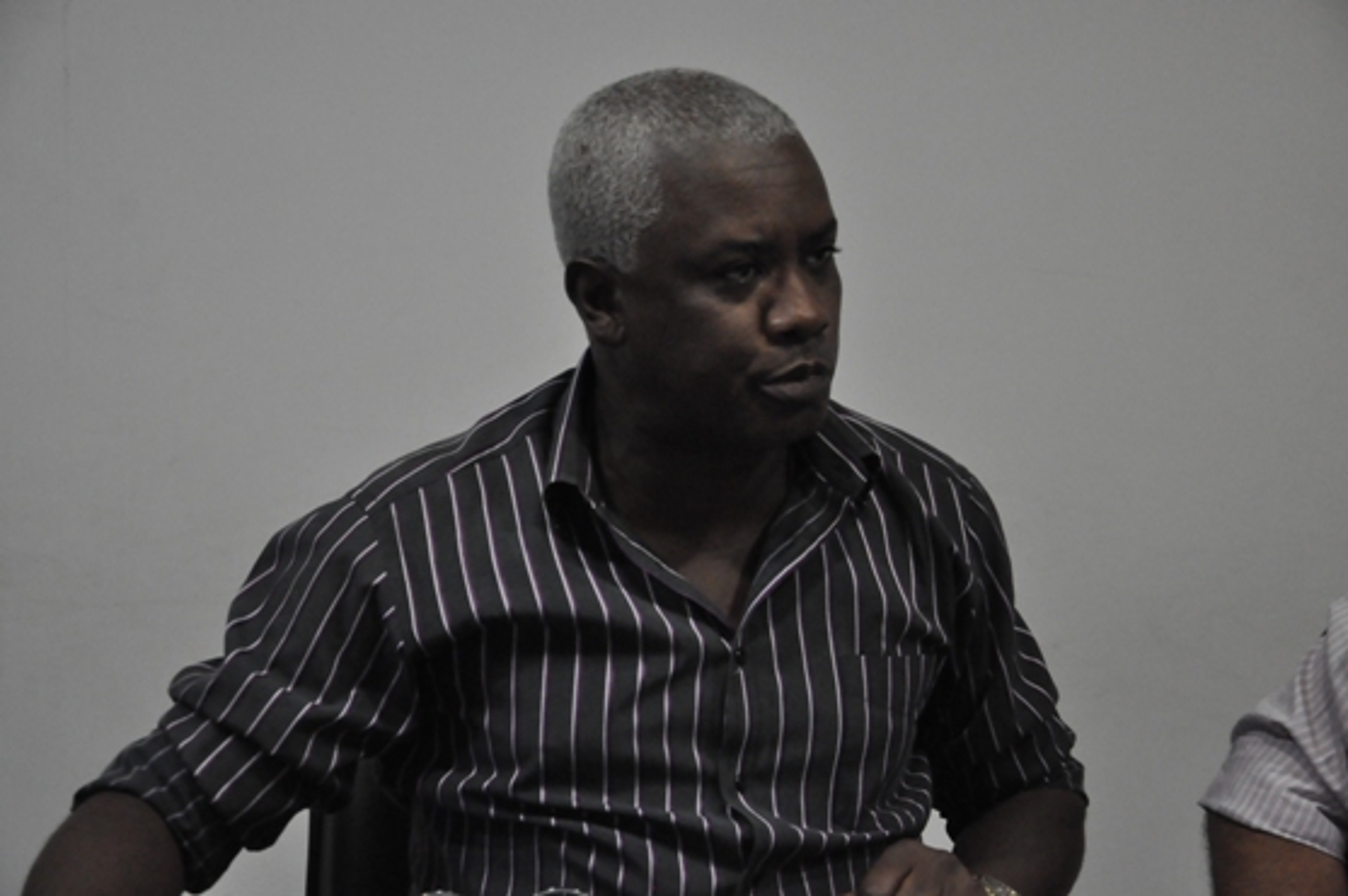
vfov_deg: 17.5
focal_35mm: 78
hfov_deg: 26.0
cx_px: 674
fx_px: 2917
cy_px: 448
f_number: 7.1
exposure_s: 1/60
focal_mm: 52
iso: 3200
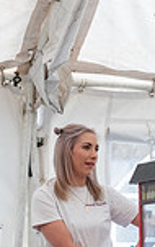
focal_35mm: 215
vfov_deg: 9.6
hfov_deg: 6.0
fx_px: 1446
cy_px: 264
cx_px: 303
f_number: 9
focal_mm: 55
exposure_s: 1/200
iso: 1100
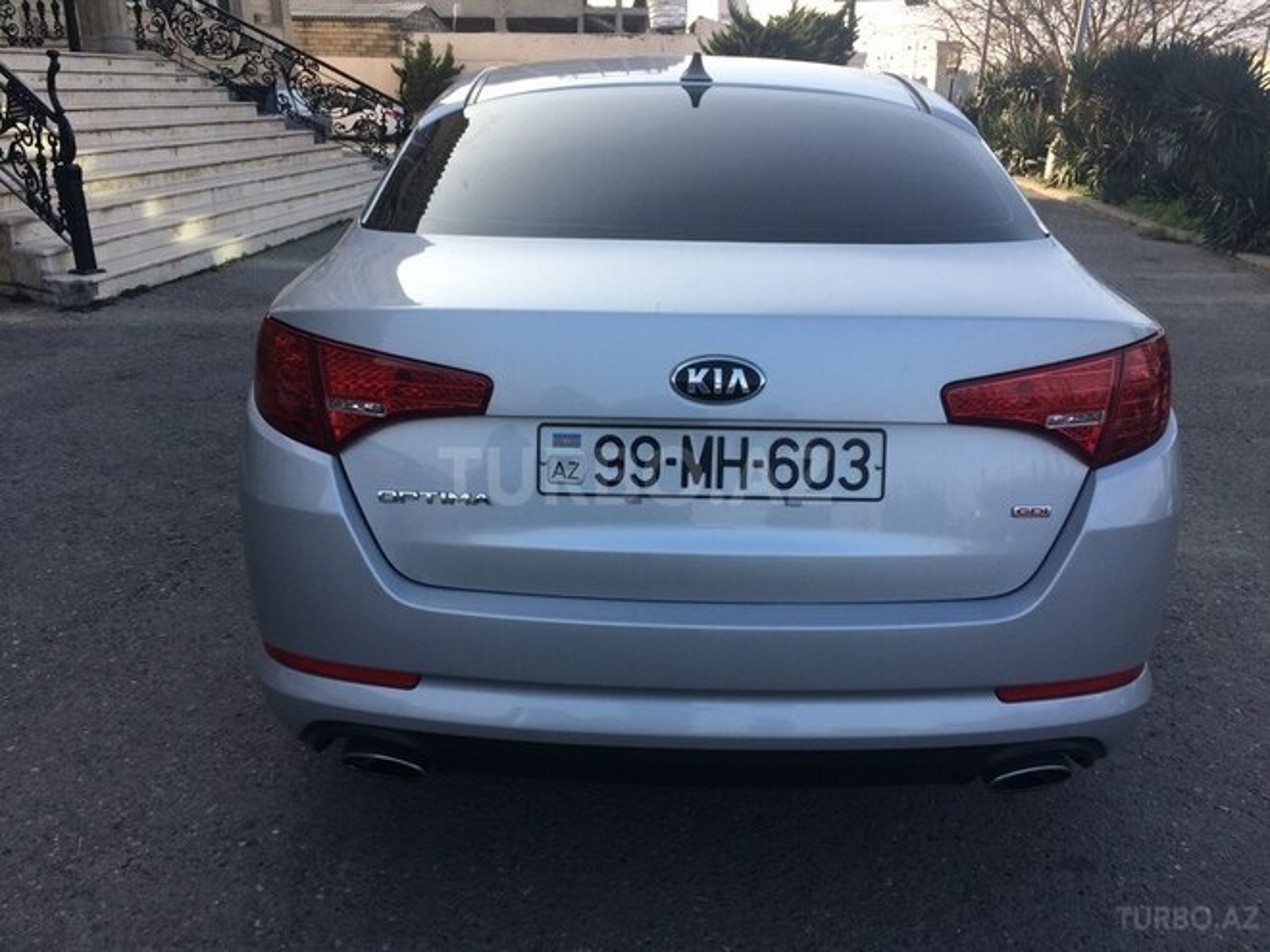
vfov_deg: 48.2
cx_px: 635
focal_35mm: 29
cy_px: 476
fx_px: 1064
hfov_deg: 61.7
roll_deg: -1.2
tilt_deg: -20.9
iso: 32
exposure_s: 1/707
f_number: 2.2
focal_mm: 4.15
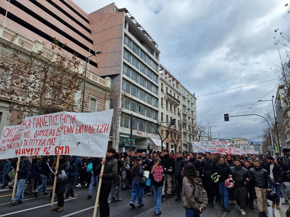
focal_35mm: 23
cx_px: 145
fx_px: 193
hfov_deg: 73.9
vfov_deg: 58.9
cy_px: 108
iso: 50
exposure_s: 1/1092
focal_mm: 6.4
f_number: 1.8
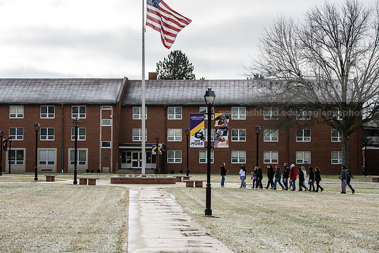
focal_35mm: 90
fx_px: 948
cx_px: 190
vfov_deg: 15.2
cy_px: 126
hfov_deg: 22.6
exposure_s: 1/640
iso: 250
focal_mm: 90
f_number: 6.3
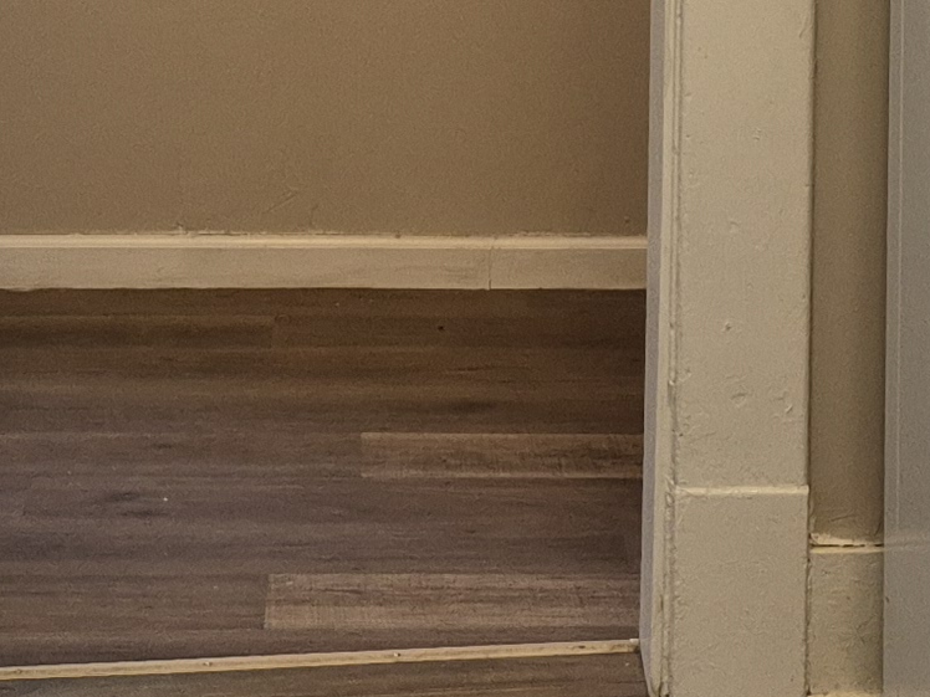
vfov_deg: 11.7
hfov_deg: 16.0
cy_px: -244
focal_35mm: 123
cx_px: 649
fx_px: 3305
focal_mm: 5.4
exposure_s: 1/120
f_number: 1.8
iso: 160
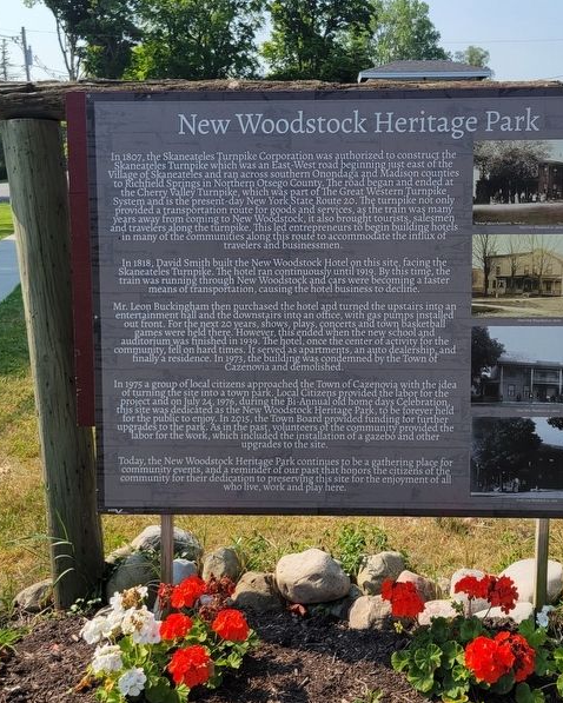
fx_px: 708
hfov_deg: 43.1
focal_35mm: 34
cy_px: 352
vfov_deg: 52.8
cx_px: 340
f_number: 1.8
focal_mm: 5.4
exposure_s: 1/2000
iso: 40
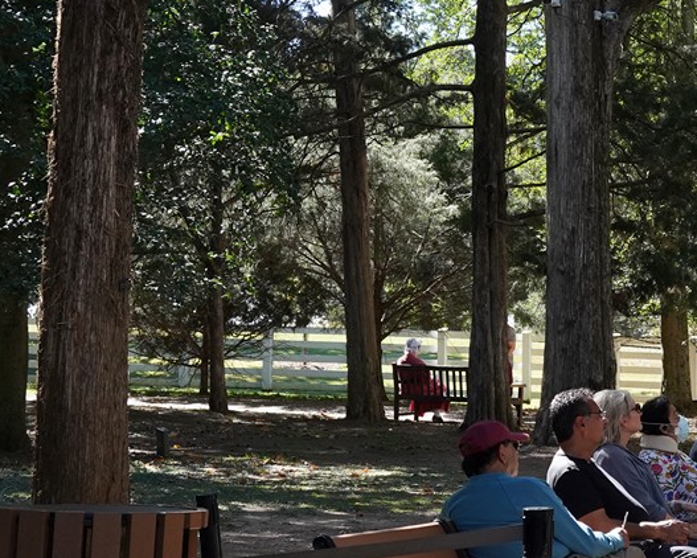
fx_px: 2497
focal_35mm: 121
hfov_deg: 14.9
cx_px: 1000
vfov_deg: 12.7
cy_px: 188
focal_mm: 34
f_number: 8
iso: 800
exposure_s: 1/100
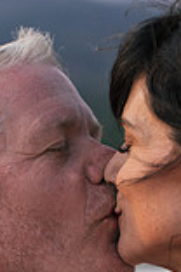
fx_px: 1086
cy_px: 359
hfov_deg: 9.5
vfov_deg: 13.7
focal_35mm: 144
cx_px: 52
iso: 125
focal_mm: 50
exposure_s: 1/1250
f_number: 2.5
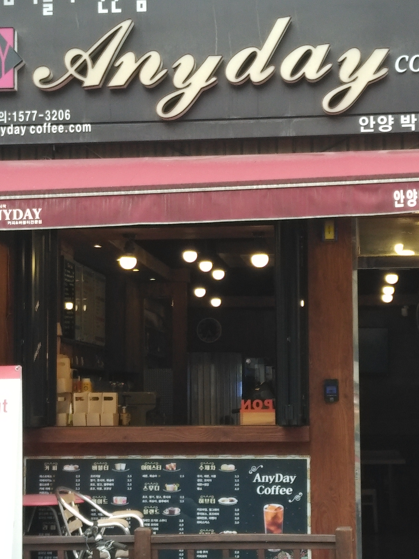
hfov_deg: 37.7
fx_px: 613
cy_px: 299
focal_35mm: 38
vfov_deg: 48.9
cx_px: 214
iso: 158
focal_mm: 4.52
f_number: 2
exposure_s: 1/120
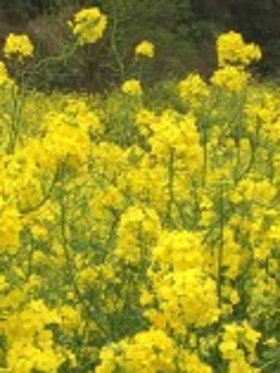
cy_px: 361
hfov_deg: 13.2
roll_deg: -0.8
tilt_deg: -8.5
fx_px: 1196
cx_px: 28
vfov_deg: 17.4
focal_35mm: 111
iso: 32
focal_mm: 4.15
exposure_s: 1/134
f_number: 2.2
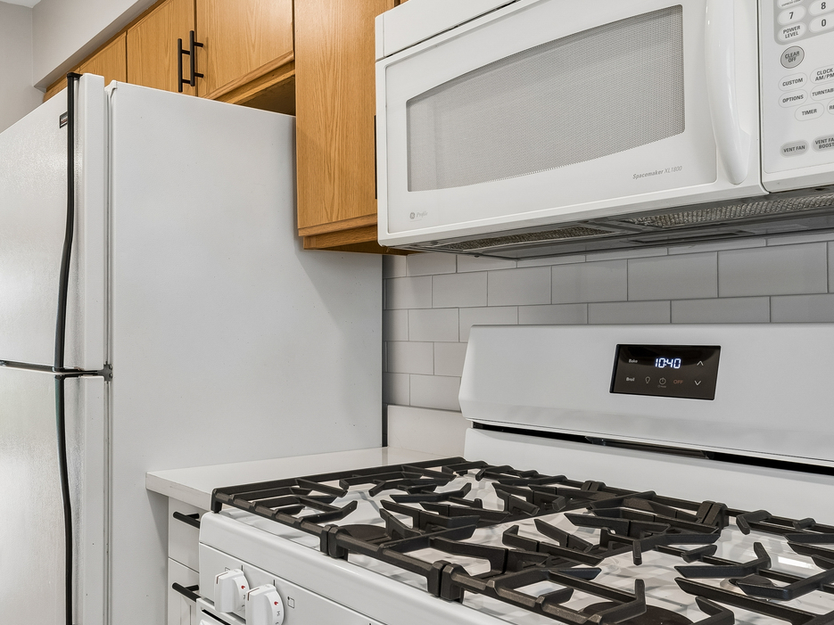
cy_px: 349
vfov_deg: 46.7
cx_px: 251
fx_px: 723
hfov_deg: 58.0
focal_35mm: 30
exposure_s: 1/25
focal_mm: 12
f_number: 8
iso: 250
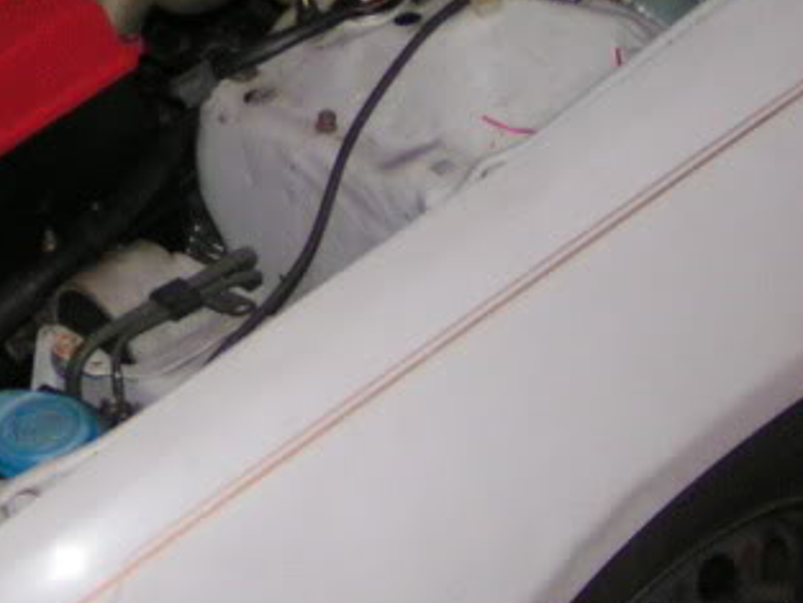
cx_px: 56
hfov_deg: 19.8
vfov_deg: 15.0
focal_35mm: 97
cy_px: 15
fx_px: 2251
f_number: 2.8
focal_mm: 5.8
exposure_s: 1/40
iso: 200
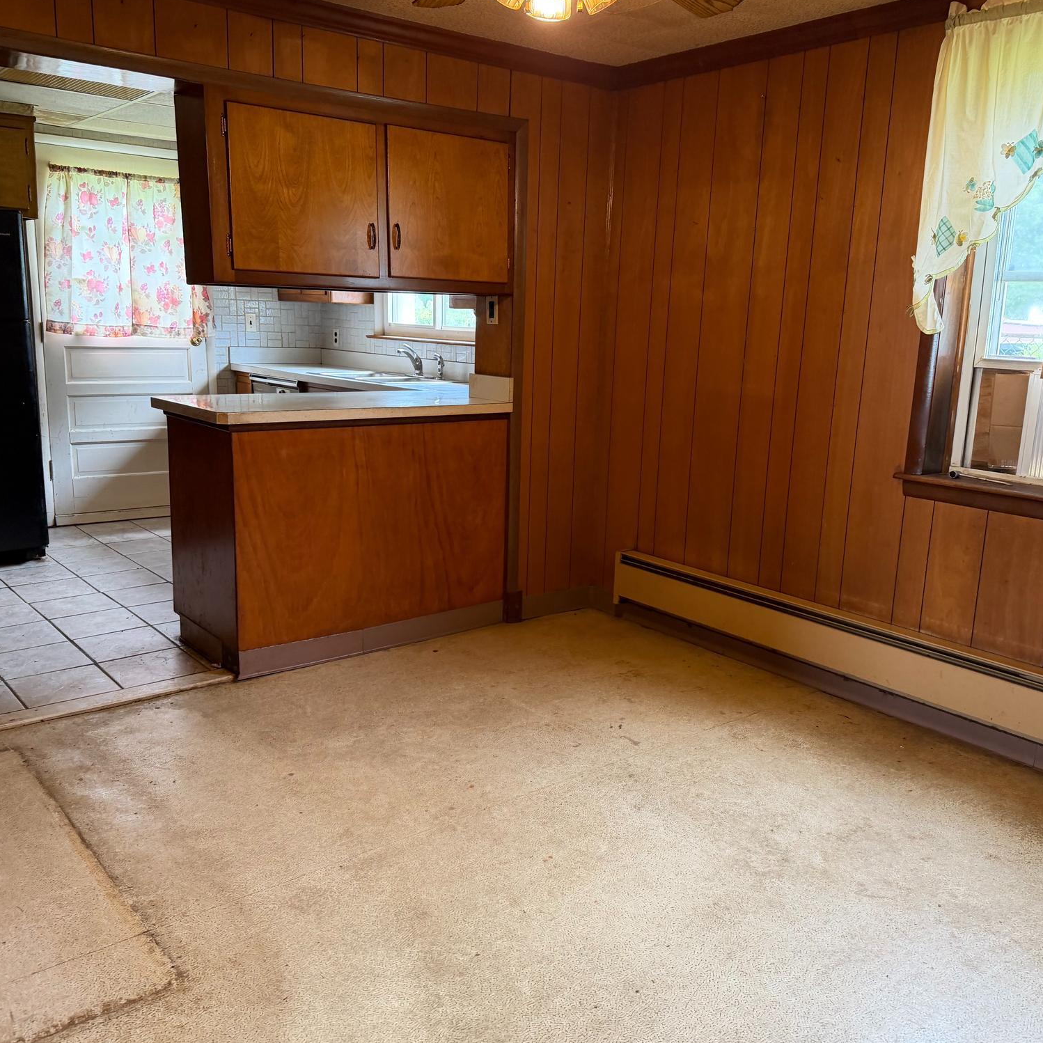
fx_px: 989
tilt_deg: -12.2
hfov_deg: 55.6
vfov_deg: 55.6
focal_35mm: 29
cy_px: 526
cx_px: 532
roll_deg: -1.6
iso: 250
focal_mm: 6.76
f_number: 1.78
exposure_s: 1/60
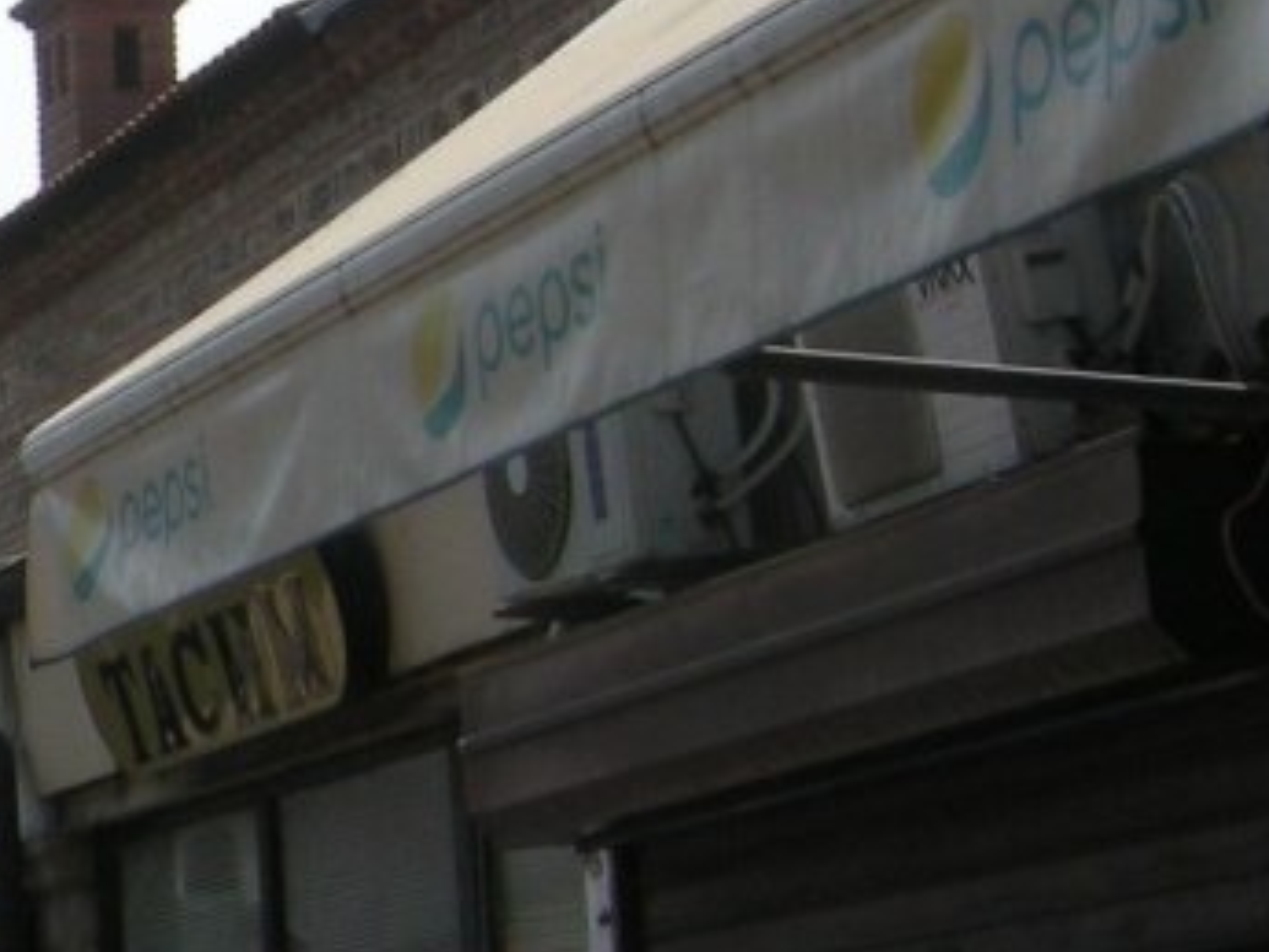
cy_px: 954
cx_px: -1056
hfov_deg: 11.4
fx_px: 5868
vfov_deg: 9.2
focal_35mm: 160
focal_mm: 7.5
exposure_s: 1/360
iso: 64
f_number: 6.1
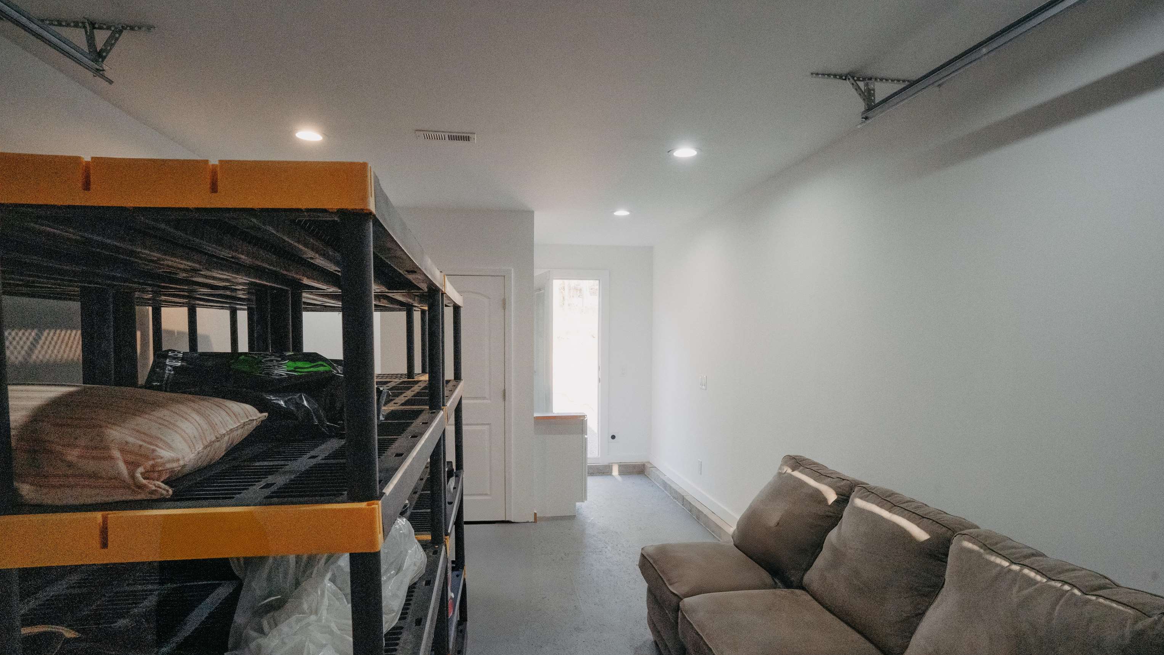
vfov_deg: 58.1
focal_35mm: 19
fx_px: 586
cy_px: 373
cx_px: 586
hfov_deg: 89.6
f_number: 10
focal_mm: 18
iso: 6400
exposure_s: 1/250
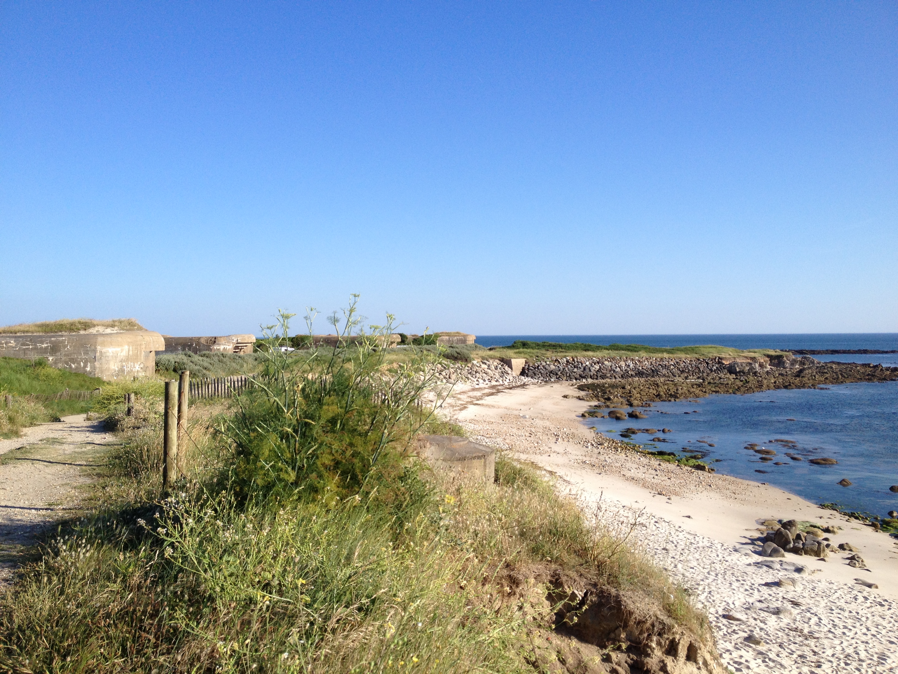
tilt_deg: +0.4
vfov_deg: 40.7
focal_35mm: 35
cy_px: 337
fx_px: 908
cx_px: 449
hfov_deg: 52.6
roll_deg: -0.8
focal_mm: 4.28
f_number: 2.4
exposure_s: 1/1493
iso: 50
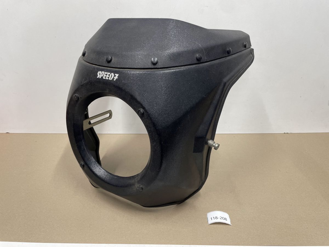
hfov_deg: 67.3
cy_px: 124
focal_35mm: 26
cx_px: 164
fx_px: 247
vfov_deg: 53.1
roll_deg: -0.2
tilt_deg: -25.2
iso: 100
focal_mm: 4.2
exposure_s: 1/100
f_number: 1.6
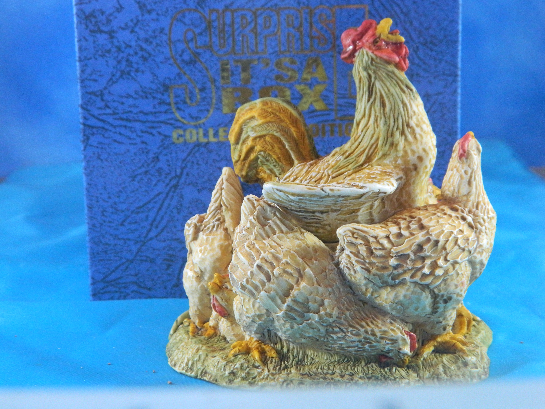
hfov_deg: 33.8
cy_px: 204
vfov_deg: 25.7
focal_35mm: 57
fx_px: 897
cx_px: 272
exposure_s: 1/30
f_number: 3.8
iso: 400
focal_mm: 10.2
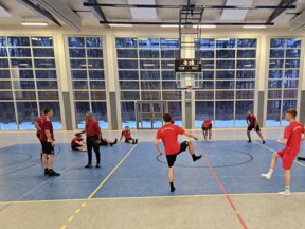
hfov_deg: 56.1
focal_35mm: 32
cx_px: 191
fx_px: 282
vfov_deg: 43.6
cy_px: 151
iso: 640
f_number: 1.8
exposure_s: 1/100
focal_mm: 5.4
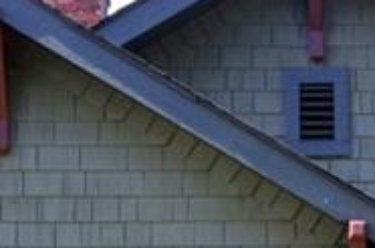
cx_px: 387
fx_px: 2982
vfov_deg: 4.7
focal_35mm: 287
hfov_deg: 7.2
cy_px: 547
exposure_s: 1/100
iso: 200
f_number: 11
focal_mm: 35
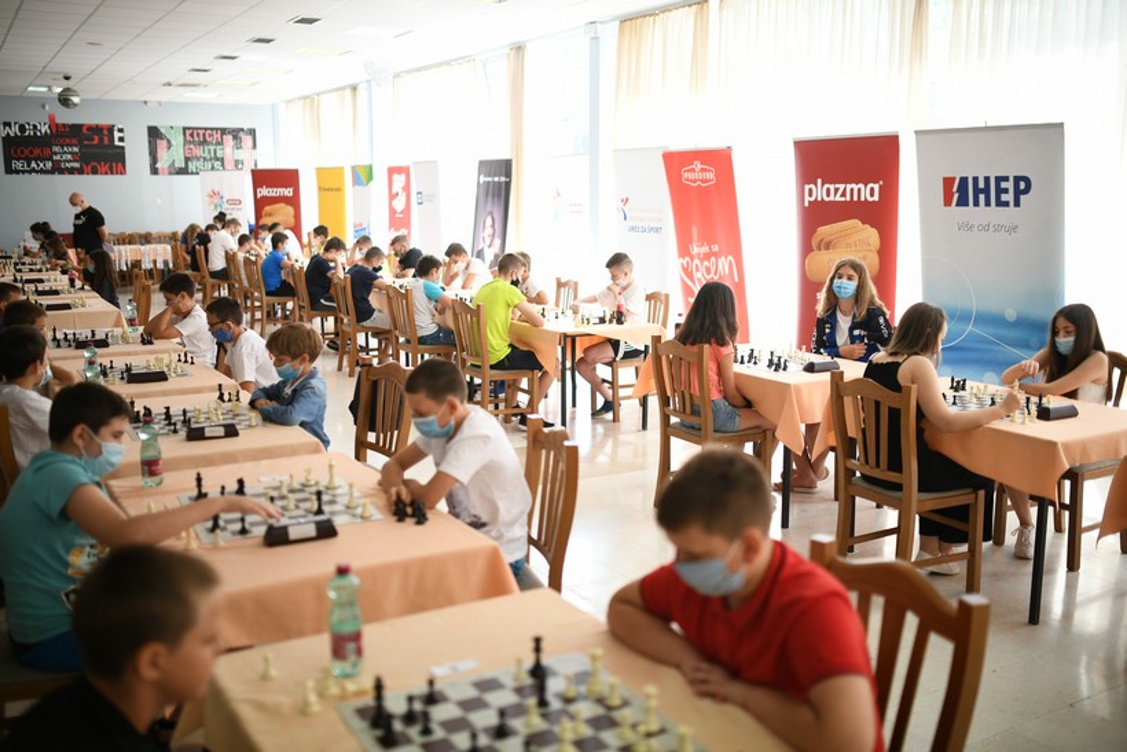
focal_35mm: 35
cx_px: 564
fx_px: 1096
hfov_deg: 54.4
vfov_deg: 37.9
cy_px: 376
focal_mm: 35
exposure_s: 1/1000
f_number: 1.4
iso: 800
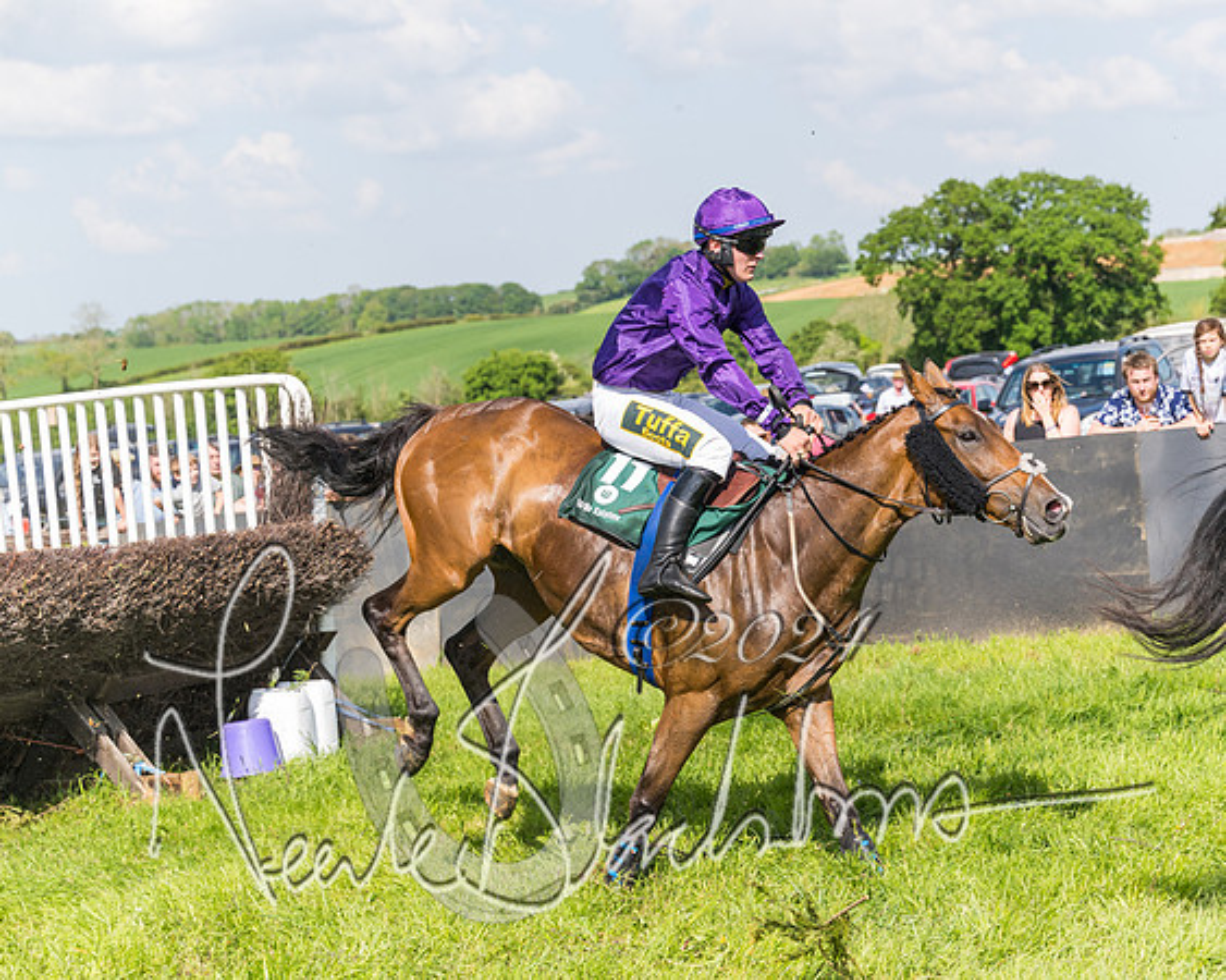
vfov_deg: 19.4
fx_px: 2859
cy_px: 490
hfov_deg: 24.2
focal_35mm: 79
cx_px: 707
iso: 400
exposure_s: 1/2000
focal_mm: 70
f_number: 5
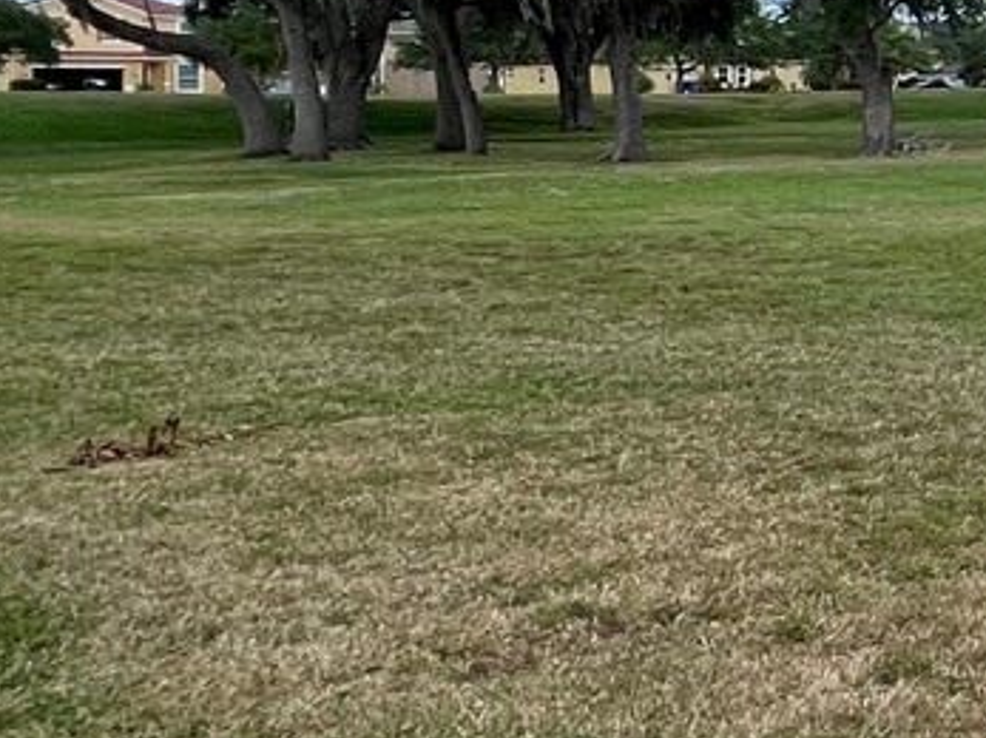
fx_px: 1708
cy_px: 71
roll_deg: +1.2
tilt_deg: +0.6
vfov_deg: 23.7
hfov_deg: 21.5
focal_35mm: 60
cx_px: 1756
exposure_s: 1/1783
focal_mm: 1.57
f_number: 1.8
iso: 32
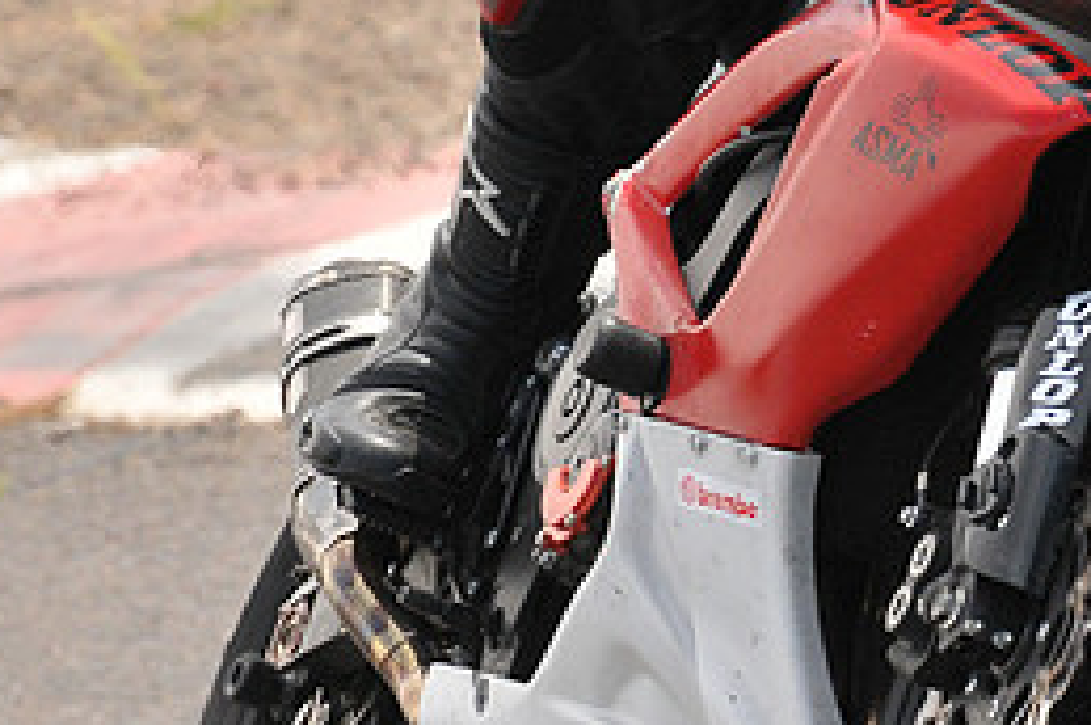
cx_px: 1217
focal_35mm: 1110
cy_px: 27
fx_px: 33597
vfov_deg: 1.2
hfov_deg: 1.9
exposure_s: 1/1250
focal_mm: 240
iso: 560
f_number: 7.1
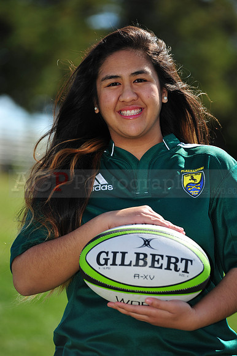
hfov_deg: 6.9
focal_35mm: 200
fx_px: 1977
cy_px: 178
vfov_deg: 10.3
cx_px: 118
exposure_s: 1/1000
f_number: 4
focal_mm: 200
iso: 200
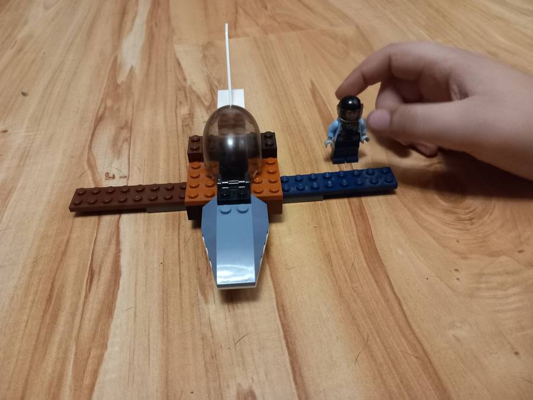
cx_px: 266
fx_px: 416
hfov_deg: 65.3
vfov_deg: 51.4
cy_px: 200
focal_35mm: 27
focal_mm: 4
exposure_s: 1/20
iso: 640
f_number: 1.8
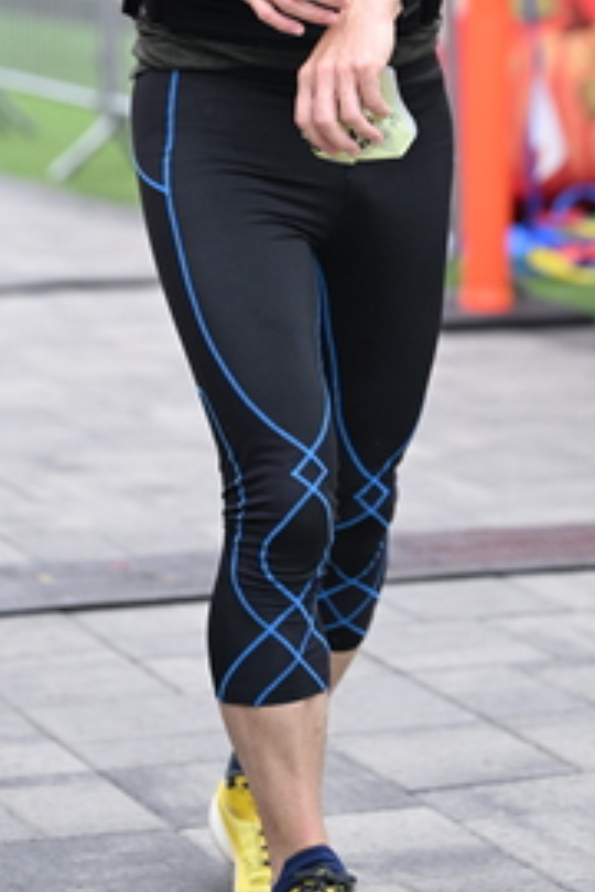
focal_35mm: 157
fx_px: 3892
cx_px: 302
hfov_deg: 8.7
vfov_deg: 12.9
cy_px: -10
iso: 1250
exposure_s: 1/1600
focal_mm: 77
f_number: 2.8
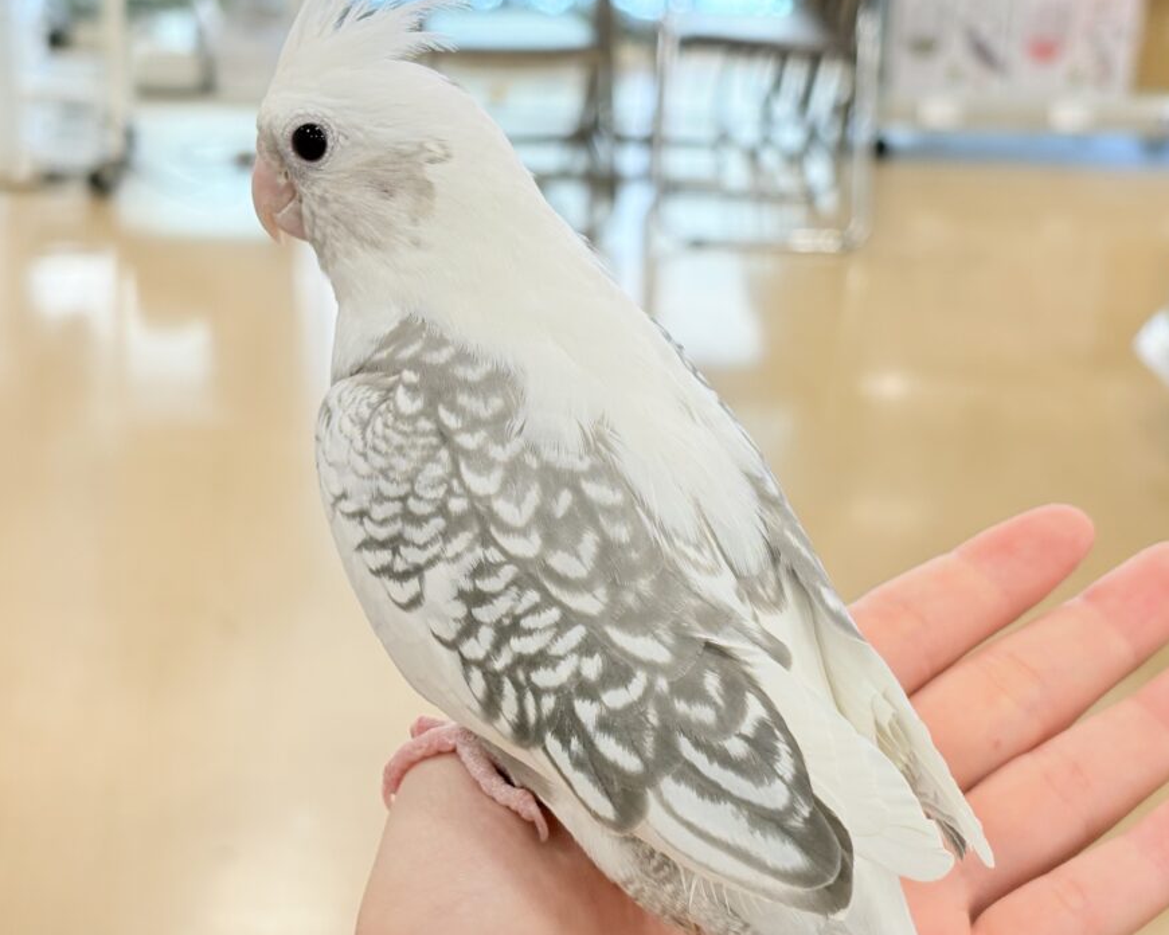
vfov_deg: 21.9
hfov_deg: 27.1
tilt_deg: -19.9
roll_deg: -3.0
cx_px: 675
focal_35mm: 70
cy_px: 454
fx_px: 2422
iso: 64
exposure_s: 1/100
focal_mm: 5.96
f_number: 1.6
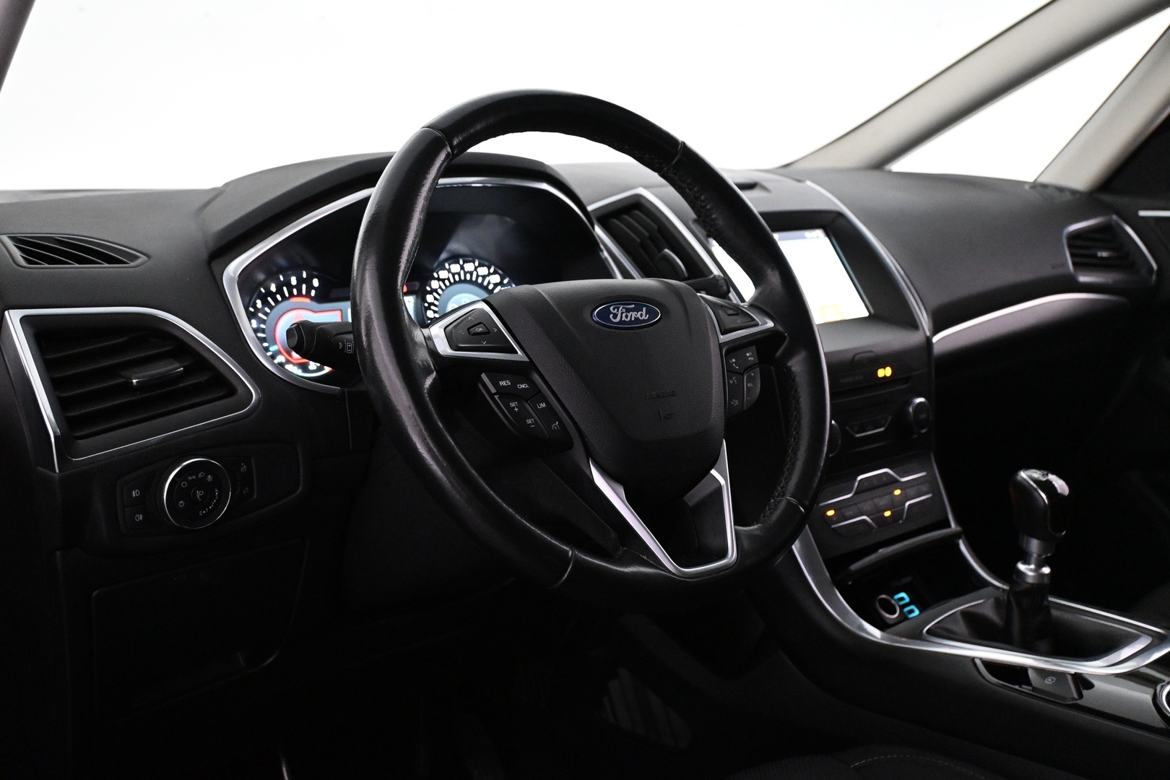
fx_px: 1170
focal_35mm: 36
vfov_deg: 36.9
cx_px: 585
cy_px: 390
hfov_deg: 53.1
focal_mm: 24
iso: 4000
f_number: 4.2
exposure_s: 1/60
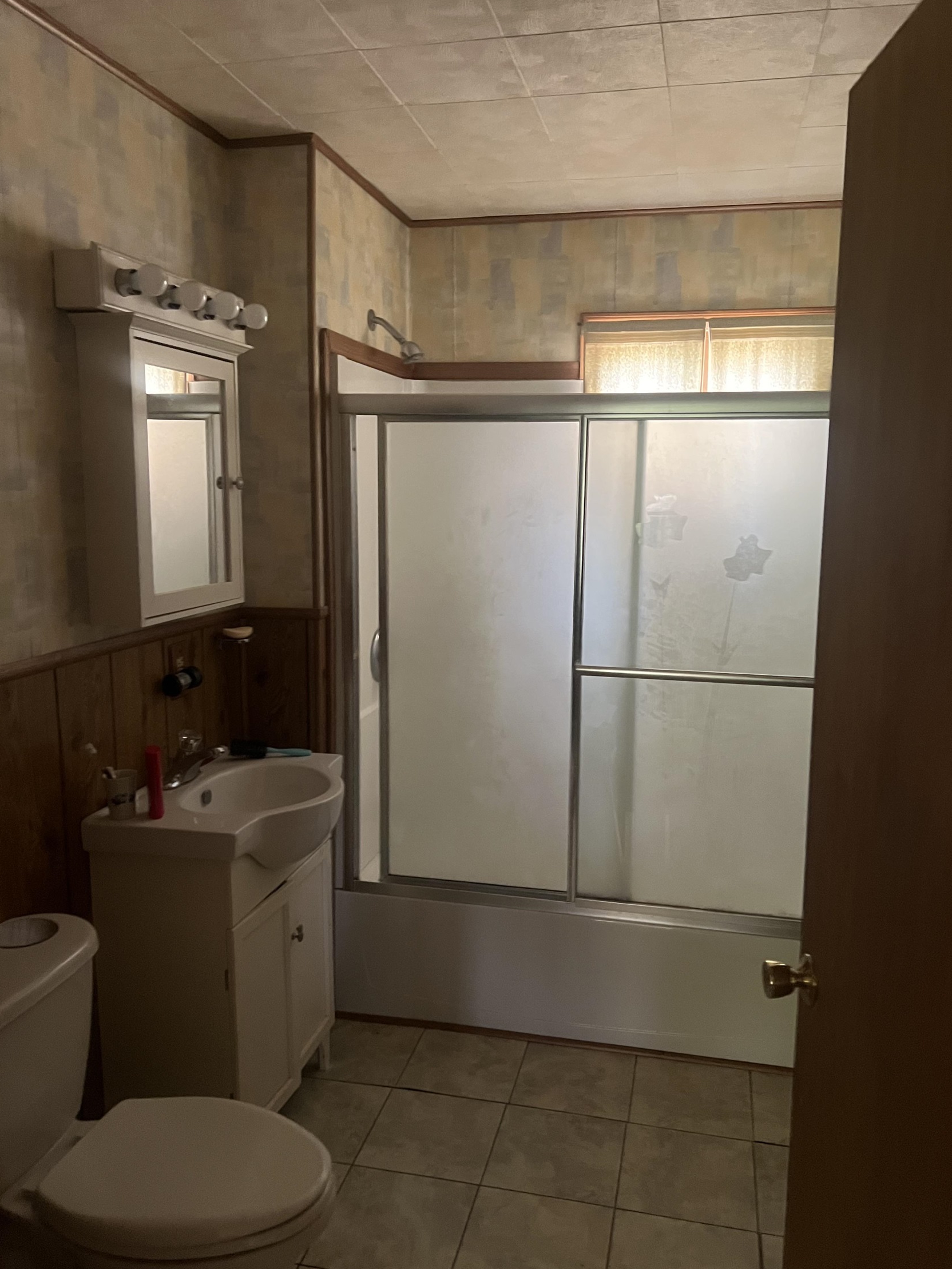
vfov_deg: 65.3
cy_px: 628
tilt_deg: -8.0
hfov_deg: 51.3
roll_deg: +1.3
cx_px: 488
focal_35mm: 27
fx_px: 990
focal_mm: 5.7
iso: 500
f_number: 1.5
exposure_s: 1/42
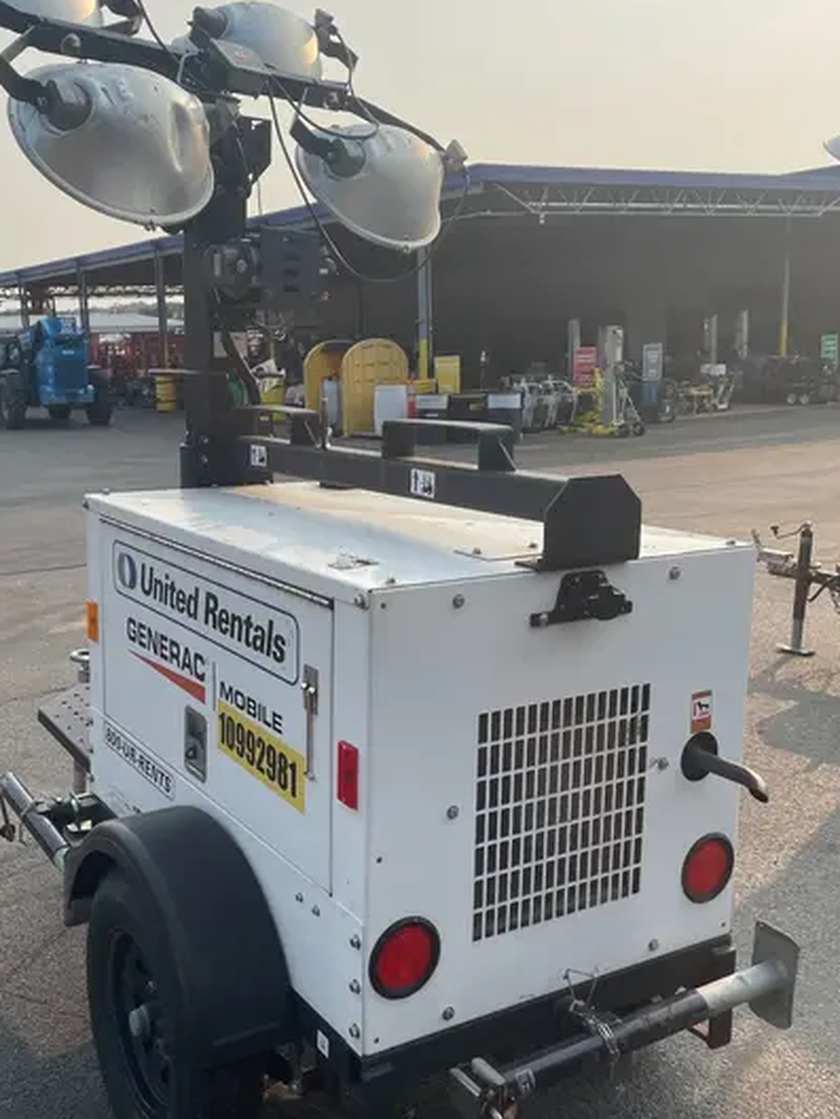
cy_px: 560
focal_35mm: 36
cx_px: 292
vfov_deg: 51.3
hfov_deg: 39.3
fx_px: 1164
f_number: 1.6
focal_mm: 4.2
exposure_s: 1/2257
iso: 32
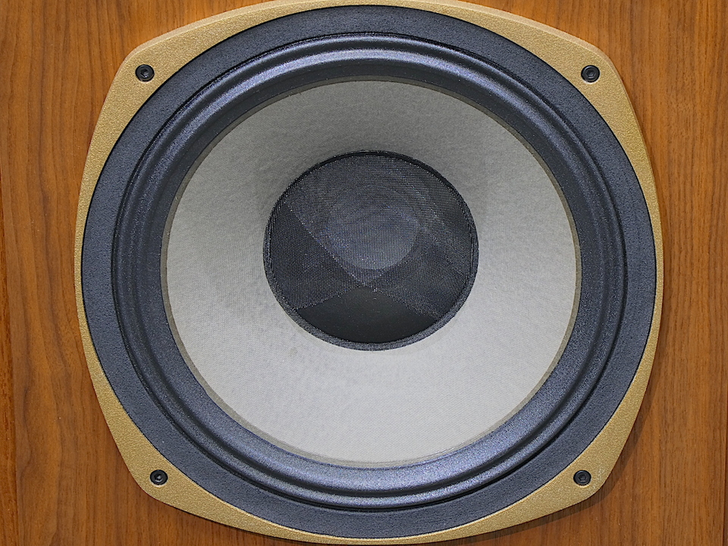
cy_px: 273
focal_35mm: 135
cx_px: 364
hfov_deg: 14.6
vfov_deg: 11.0
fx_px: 2839
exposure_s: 1/2.5
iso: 200
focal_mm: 24.2
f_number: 5.3
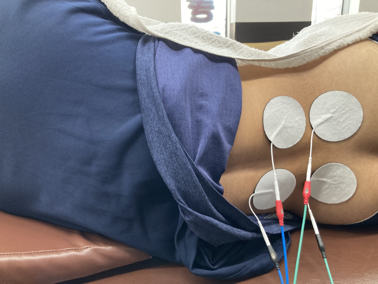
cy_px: 142
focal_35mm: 28
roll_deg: +0.7
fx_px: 306
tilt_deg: -17.0
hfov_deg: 63.4
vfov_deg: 49.7
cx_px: 189
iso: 200
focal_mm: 3.99
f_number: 1.8
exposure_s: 1/60
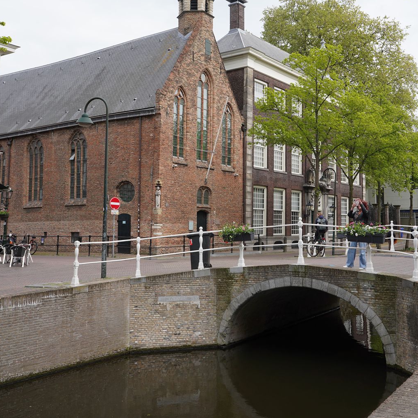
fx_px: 546
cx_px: 262
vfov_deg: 41.6
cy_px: 158
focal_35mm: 40
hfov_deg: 41.5
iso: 100
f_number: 9
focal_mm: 24
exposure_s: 1/100
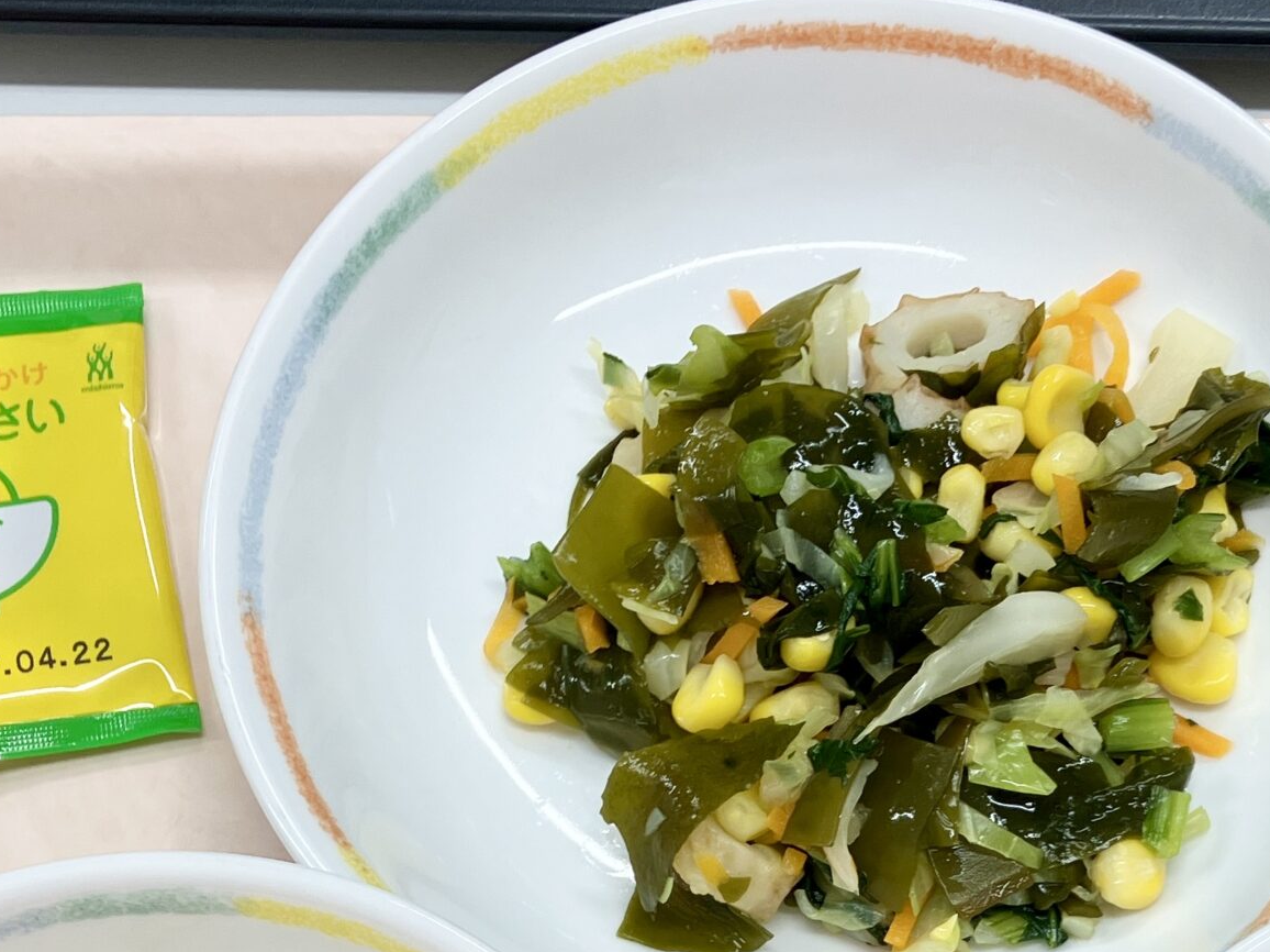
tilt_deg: -73.8
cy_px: 1041
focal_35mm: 62
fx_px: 2274
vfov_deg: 22.3
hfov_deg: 30.9
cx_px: 882
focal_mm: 3.99
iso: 32
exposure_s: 1/120
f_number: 1.8
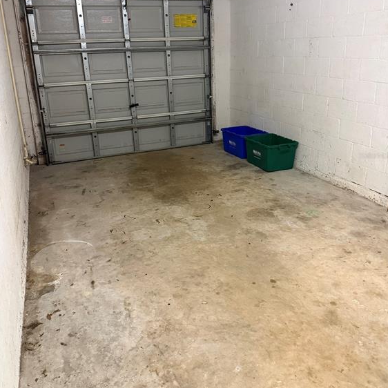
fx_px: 368
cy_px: 155
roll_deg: +2.1
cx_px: 192
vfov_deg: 55.2
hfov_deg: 55.6
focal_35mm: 29
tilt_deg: -15.7
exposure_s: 1/60
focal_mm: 6.76
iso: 500
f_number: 1.78
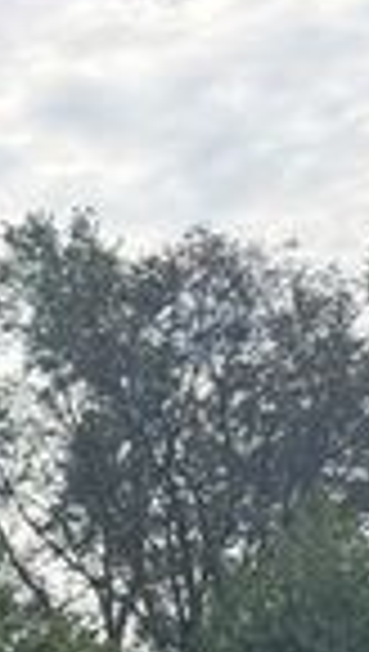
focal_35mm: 90
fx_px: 1559
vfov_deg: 22.4
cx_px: -680
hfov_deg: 10.4
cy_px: 704
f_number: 1.78
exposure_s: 1/4975
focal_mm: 6.76
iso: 100
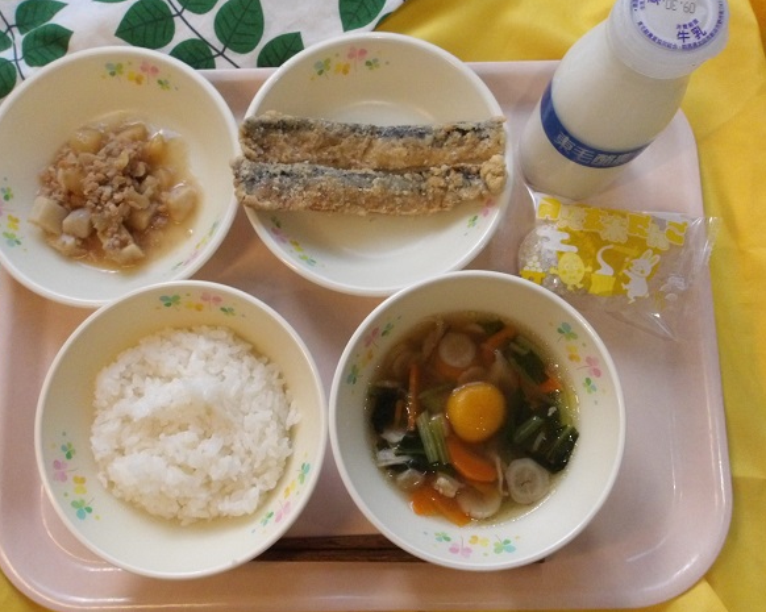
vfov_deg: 49.9
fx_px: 657
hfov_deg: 60.4
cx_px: 350
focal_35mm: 29
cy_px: 312
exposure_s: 1/60
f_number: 10.4
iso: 999
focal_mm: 4.9
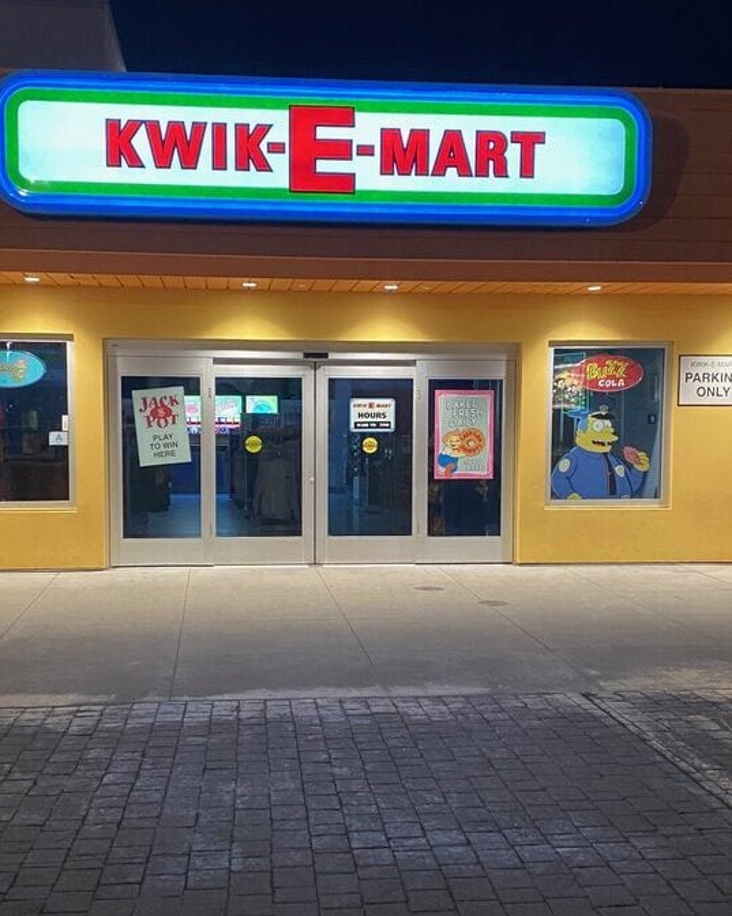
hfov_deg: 43.3
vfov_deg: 52.9
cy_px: 459
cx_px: 350
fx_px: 921
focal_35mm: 34
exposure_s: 1/40
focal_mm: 4.25
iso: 400
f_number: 1.8
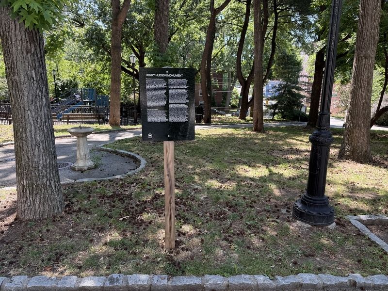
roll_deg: -0.8
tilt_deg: -10.7
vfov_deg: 56.8
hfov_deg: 71.6
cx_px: 194
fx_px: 269
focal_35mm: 24
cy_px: 146
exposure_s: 1/421
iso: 100
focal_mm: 6.76
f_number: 1.78
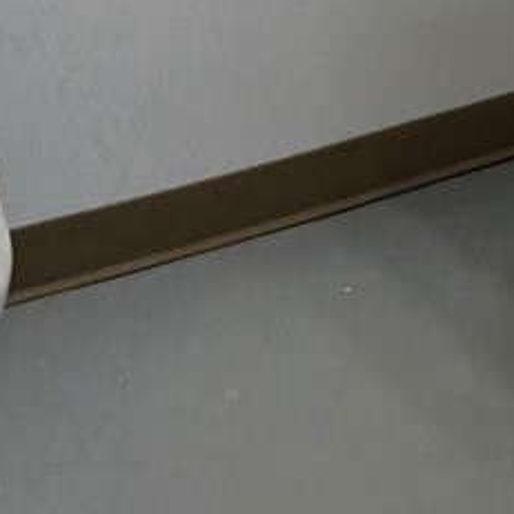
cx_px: 561
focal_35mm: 94
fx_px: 1579
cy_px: -376
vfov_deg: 16.0
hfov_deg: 17.9
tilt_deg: -6.7
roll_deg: -0.6
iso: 80
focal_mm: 6.76
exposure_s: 1/144
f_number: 1.78
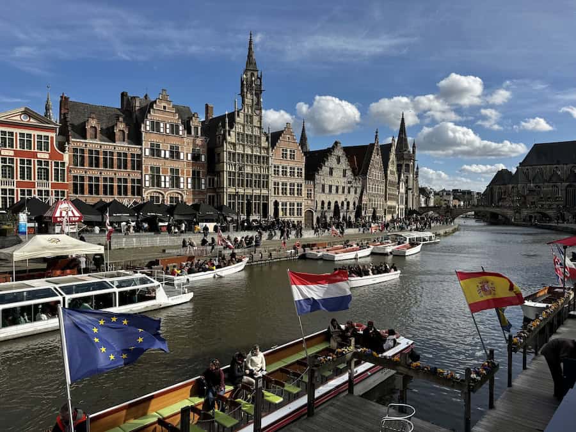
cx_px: 288
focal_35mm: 24
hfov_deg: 71.6
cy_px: 216
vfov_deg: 56.8
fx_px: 399
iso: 80
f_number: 1.8
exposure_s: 1/5814
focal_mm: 6.8
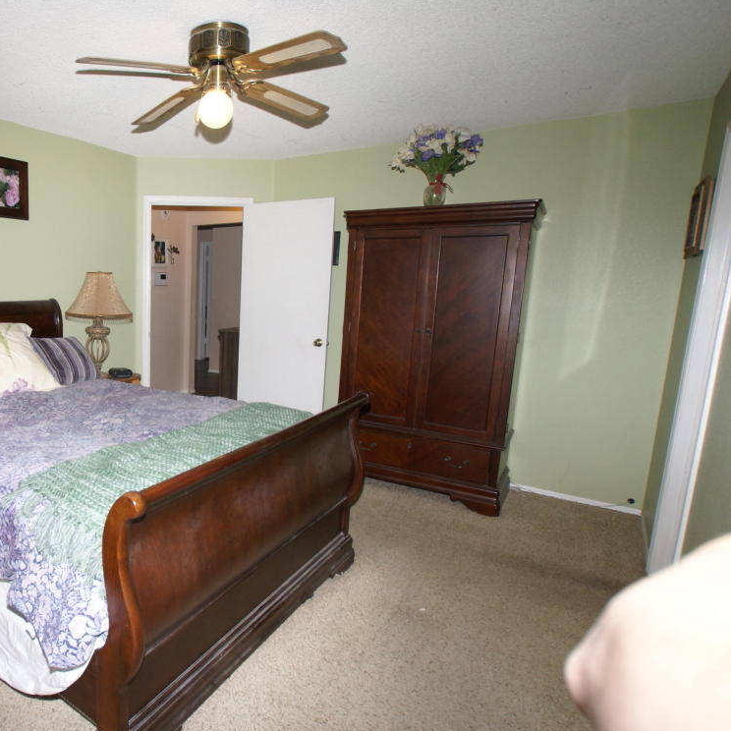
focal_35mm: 22
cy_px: 373
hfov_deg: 65.4
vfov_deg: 70.5
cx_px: 169
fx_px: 517
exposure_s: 1/60
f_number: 5.6
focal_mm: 11
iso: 400
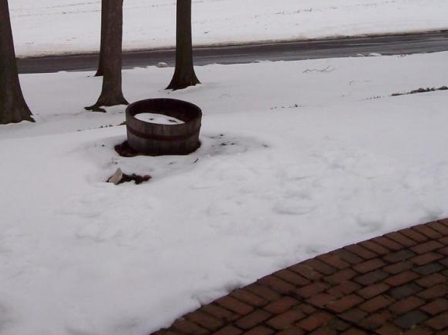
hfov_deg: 30.0
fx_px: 828
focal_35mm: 64
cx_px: 135
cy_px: 59
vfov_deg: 22.5
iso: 80
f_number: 4.8
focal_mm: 6
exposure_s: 1/1401
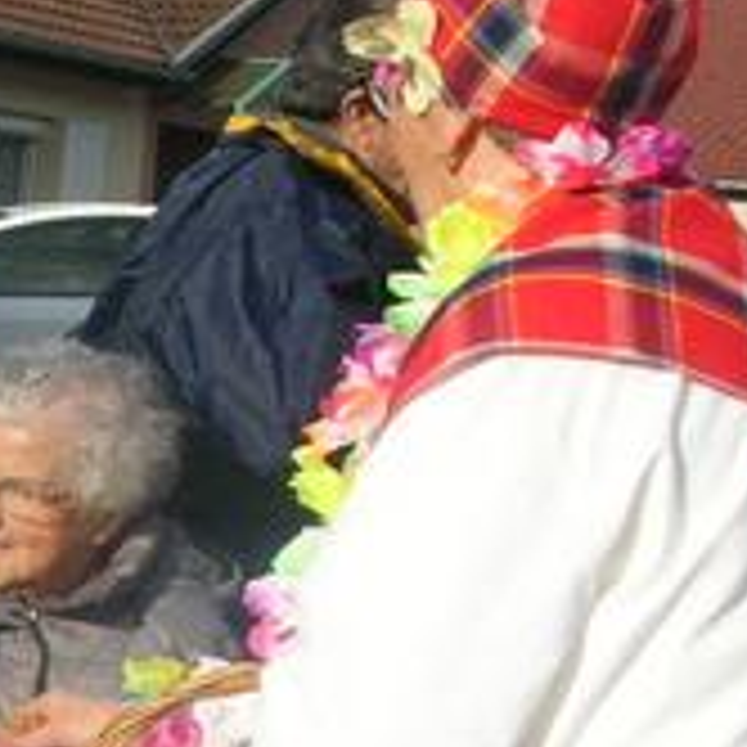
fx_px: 2905
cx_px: -130
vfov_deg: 14.4
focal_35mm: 119
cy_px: 765
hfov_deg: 14.2
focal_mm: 5.8
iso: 50
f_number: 5.6
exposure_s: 1/293
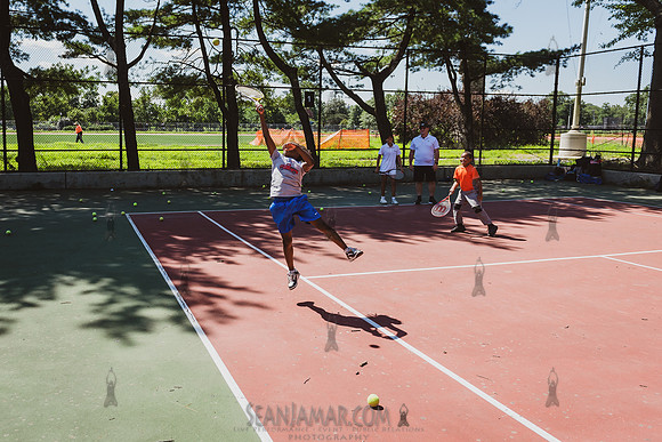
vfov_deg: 42.3
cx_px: 259
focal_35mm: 31
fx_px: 570
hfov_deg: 59.7
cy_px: 202
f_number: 3.5
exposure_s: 1/1250
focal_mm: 24
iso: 200
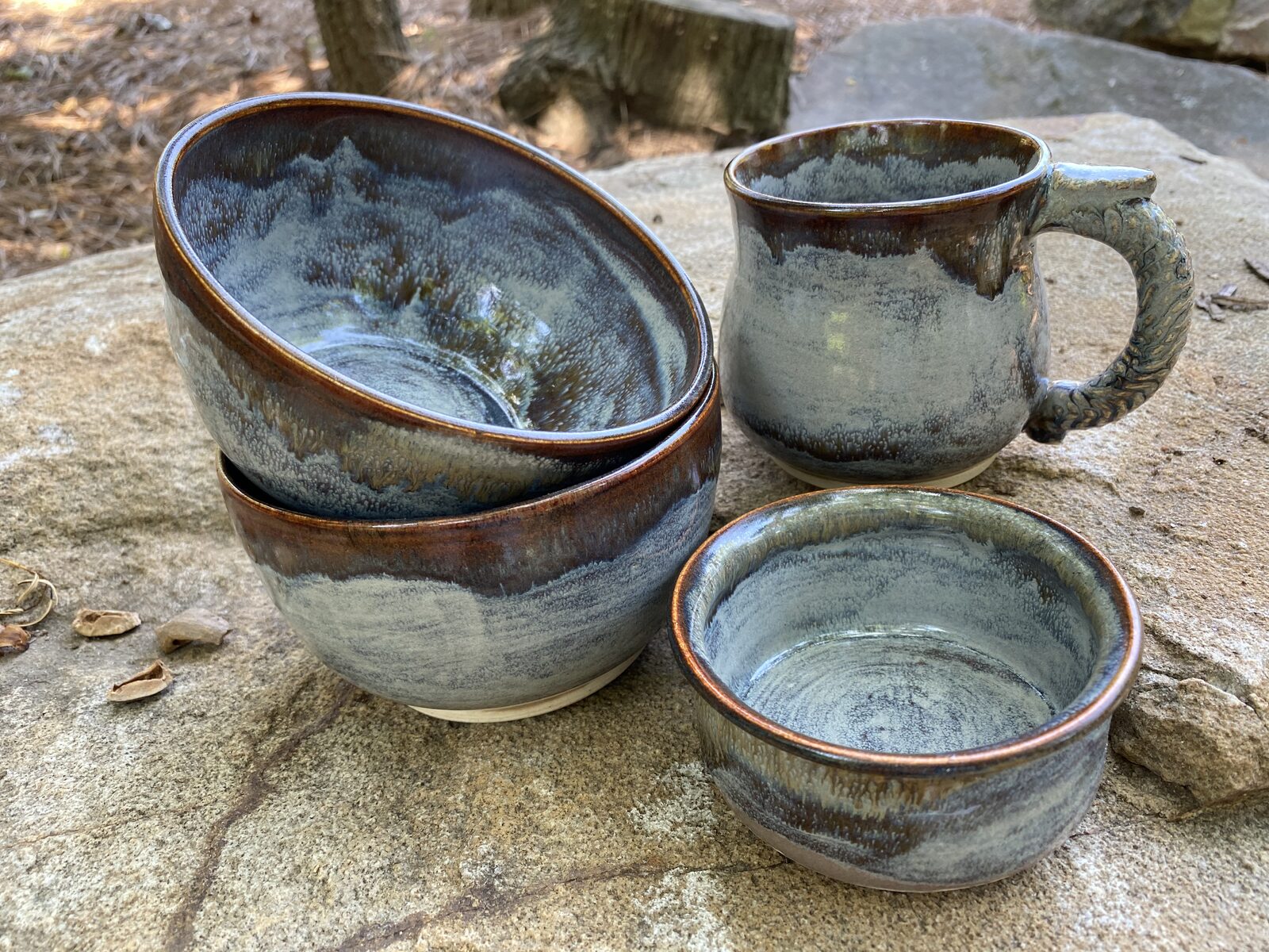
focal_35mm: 26
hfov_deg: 67.3
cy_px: 476
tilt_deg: -30.6
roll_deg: -3.3
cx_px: 634
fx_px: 953
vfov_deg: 53.1
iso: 80
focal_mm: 4.25
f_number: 1.8
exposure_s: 1/122
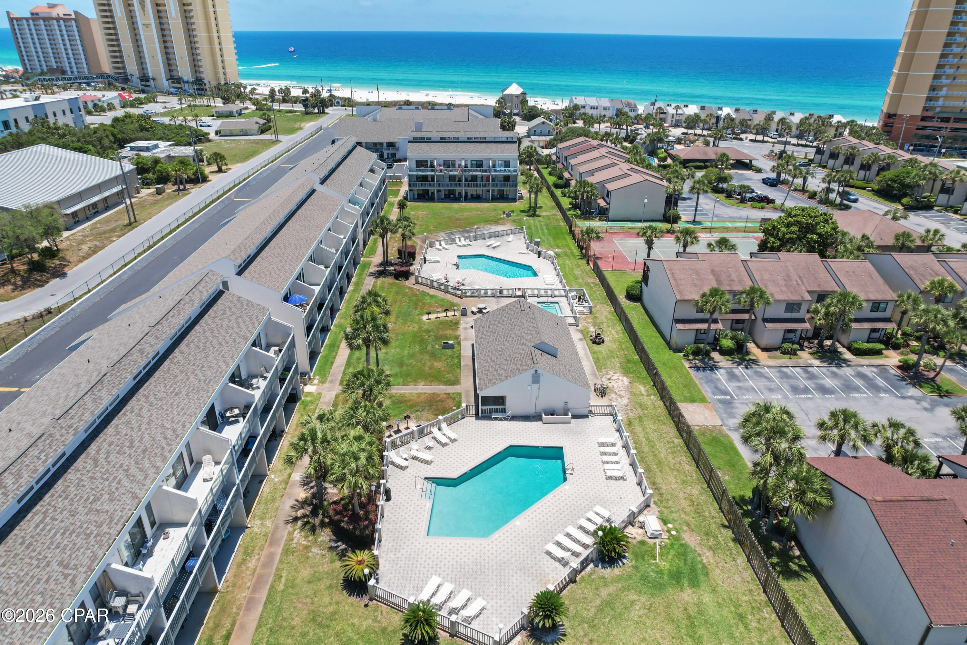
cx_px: 484
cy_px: 322
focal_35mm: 22
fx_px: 591
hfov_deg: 78.6
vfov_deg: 57.2
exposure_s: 1/1250
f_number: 2.8
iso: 100
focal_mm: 8.38
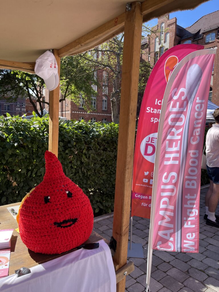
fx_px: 211
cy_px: 146
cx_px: 110
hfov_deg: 54.9
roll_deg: -1.5
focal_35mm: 25
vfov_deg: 69.4
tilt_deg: -4.3
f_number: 1.6
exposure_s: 1/985
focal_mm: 5.1
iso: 32
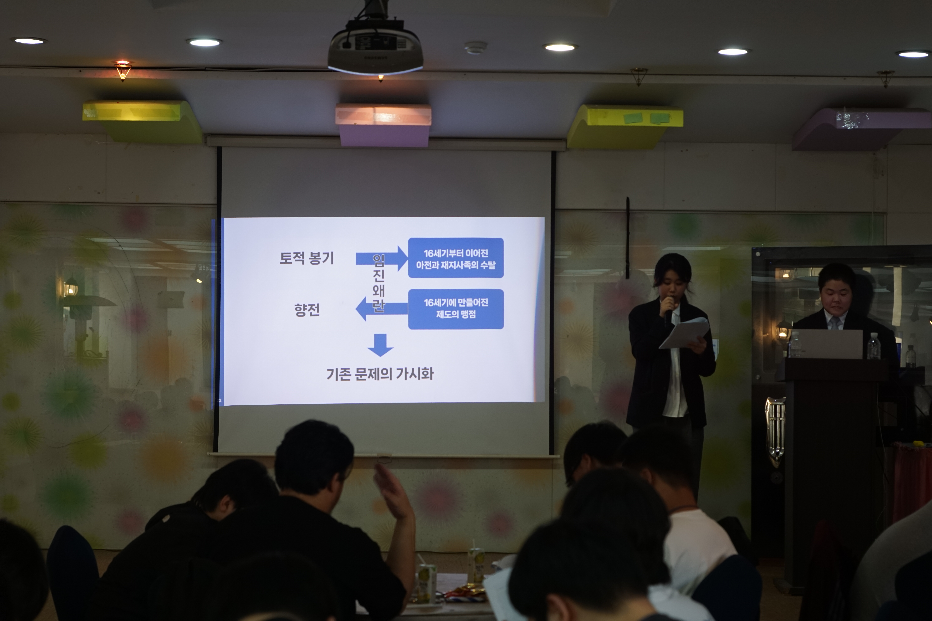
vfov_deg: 20.2
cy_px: 310
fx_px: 1747
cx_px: 466
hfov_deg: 29.9
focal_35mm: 68
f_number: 4
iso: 500
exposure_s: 1/80
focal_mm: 45
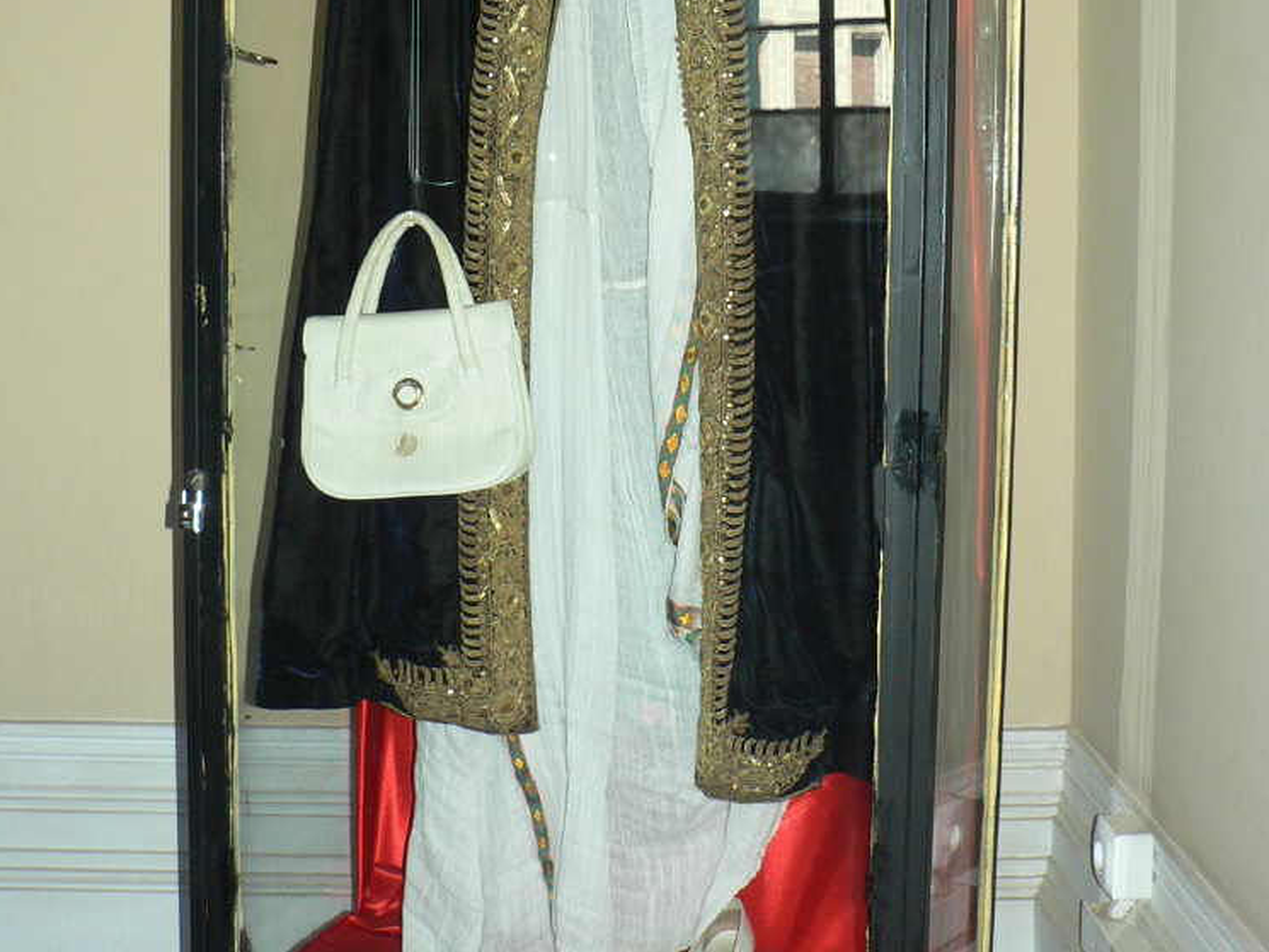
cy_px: 293
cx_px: 632
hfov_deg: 40.4
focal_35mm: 47
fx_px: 1723
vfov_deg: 30.6
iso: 200
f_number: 2.8
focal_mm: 6
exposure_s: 1/60
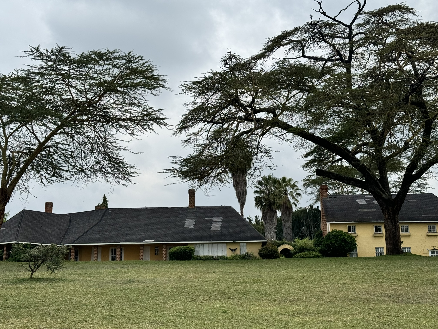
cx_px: 219
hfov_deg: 39.7
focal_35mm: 48
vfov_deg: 30.3
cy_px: 164
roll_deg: +0.5
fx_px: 607
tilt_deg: +13.7
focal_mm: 6.76
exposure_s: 1/5376
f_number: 1.78
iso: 64
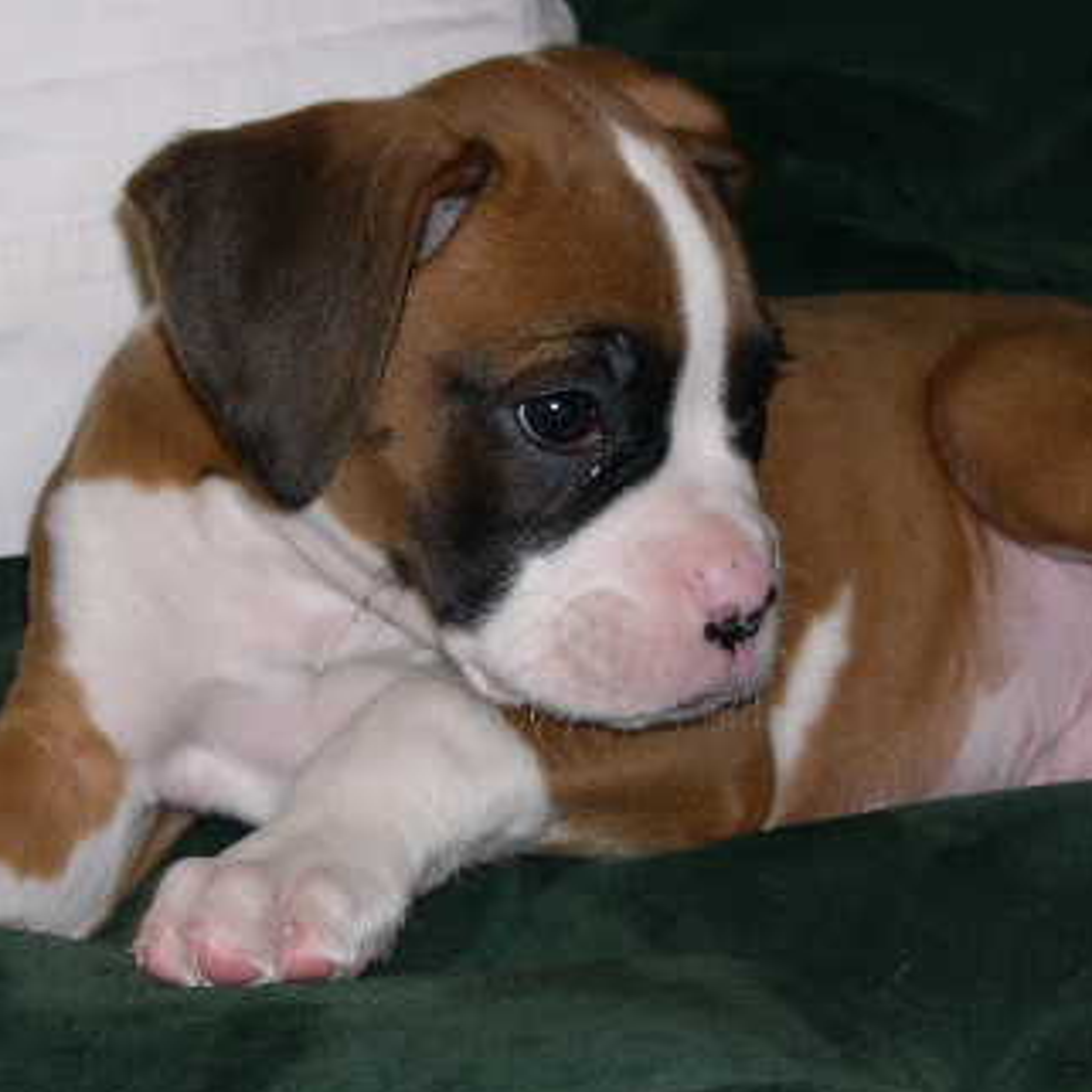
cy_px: 595
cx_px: 514
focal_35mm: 127
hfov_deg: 13.7
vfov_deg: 13.7
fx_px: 4533
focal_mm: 15.3
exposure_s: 1/60
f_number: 3.8
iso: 100
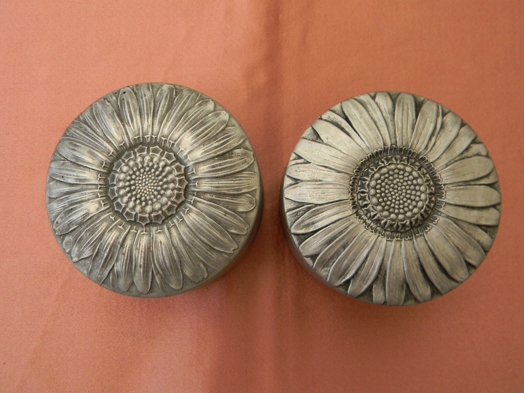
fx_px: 424
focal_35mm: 28
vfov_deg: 49.7
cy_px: 196
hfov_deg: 63.4
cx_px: 262
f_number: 3.5
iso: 80
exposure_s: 1/534
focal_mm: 5
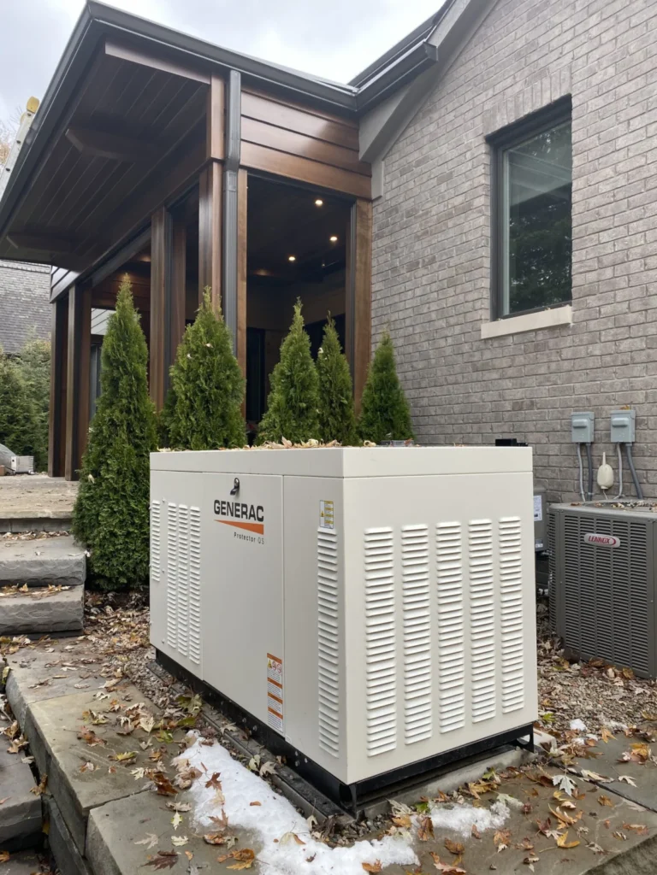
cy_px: 438
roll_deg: -0.7
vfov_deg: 67.3
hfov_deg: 53.1
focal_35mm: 26
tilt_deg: +2.4
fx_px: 658
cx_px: 328
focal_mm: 4.25
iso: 32
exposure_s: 1/171
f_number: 1.8
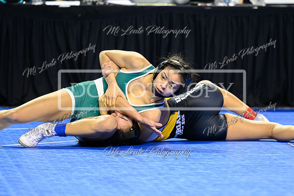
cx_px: 154
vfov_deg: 4.4
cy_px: 117
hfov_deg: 6.5
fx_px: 2571
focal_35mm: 315
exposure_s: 1/800
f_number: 2.8
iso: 3200
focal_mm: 200
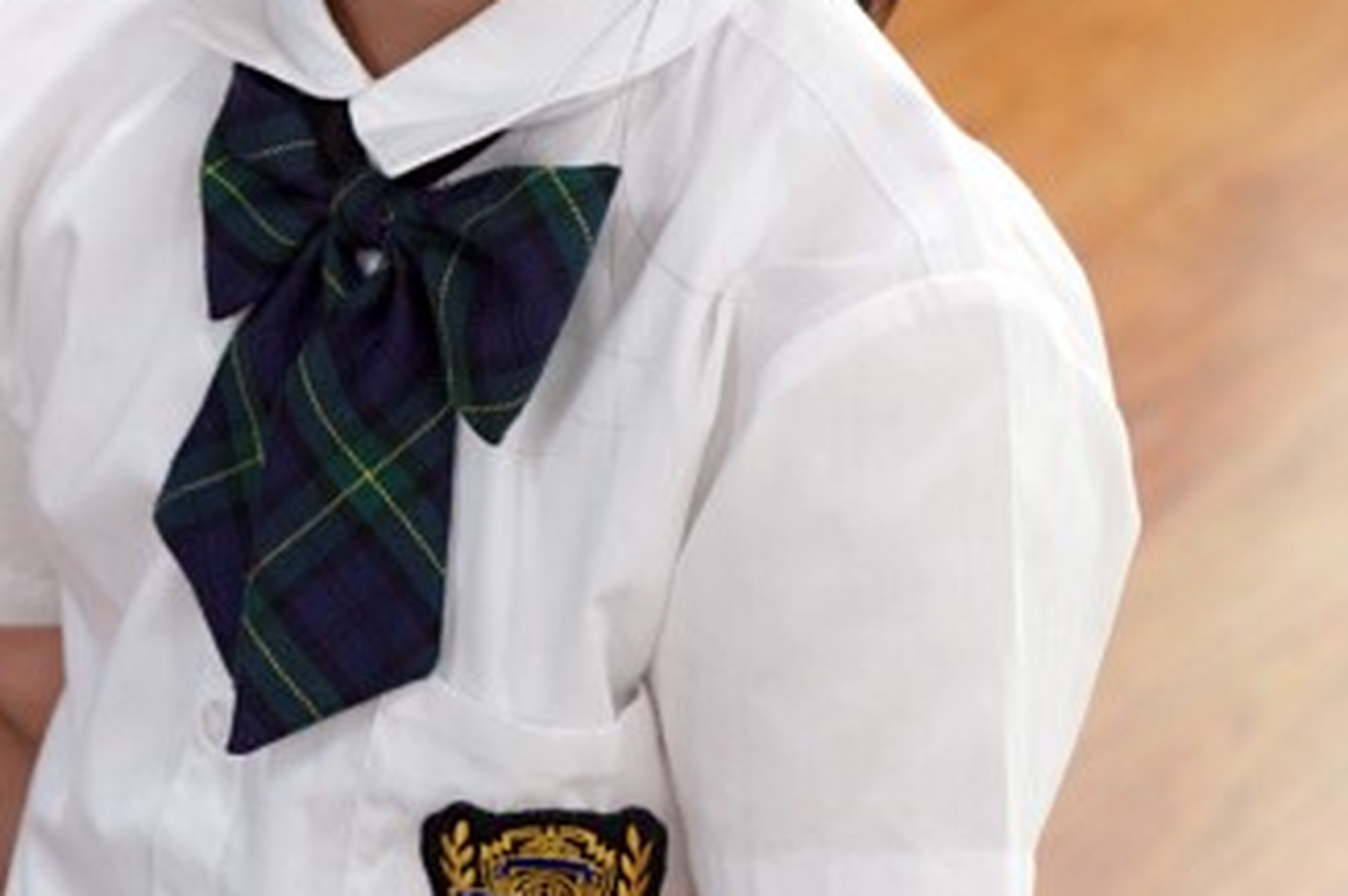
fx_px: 7257
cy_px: 253
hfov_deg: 10.5
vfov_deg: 7.1
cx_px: 4
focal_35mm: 194
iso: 1250
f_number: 4
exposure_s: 1/160
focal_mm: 70
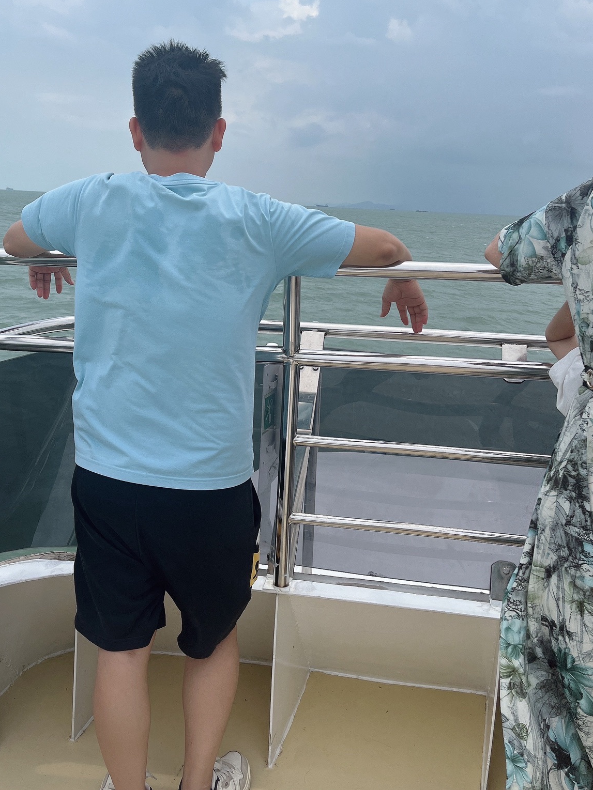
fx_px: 776
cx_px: 261
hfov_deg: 41.7
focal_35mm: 34
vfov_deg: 53.8
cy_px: 337
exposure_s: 1/5319
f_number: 1.6
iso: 50
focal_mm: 5.1
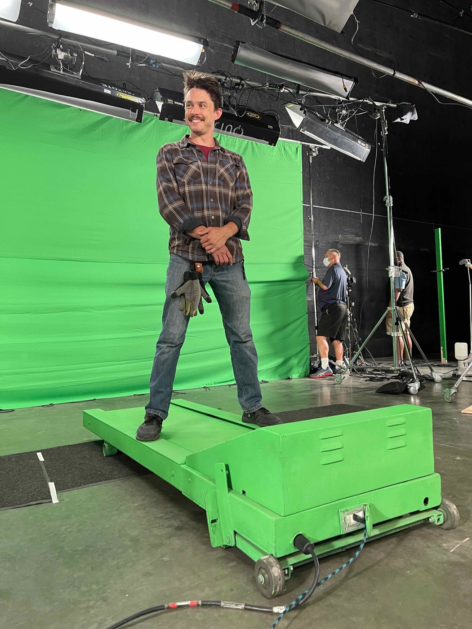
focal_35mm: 26
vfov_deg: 67.3
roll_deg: +1.1
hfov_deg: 53.1
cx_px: 236
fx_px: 473
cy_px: 314
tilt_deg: +1.6
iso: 320
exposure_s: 1/60
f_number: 1.6
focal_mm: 5.1
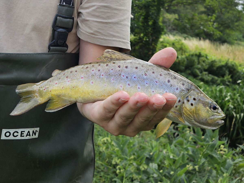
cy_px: 92
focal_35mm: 23
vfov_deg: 58.9
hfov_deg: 73.9
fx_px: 162
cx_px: 122
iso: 25
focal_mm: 5.4
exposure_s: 1/300
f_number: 1.8
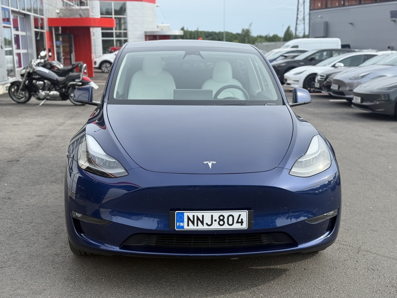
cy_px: 149
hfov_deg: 39.7
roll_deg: +1.3
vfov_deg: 30.3
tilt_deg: -9.6
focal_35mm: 48
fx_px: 550
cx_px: 198
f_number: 1.78
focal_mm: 6.76
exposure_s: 1/1513
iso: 64
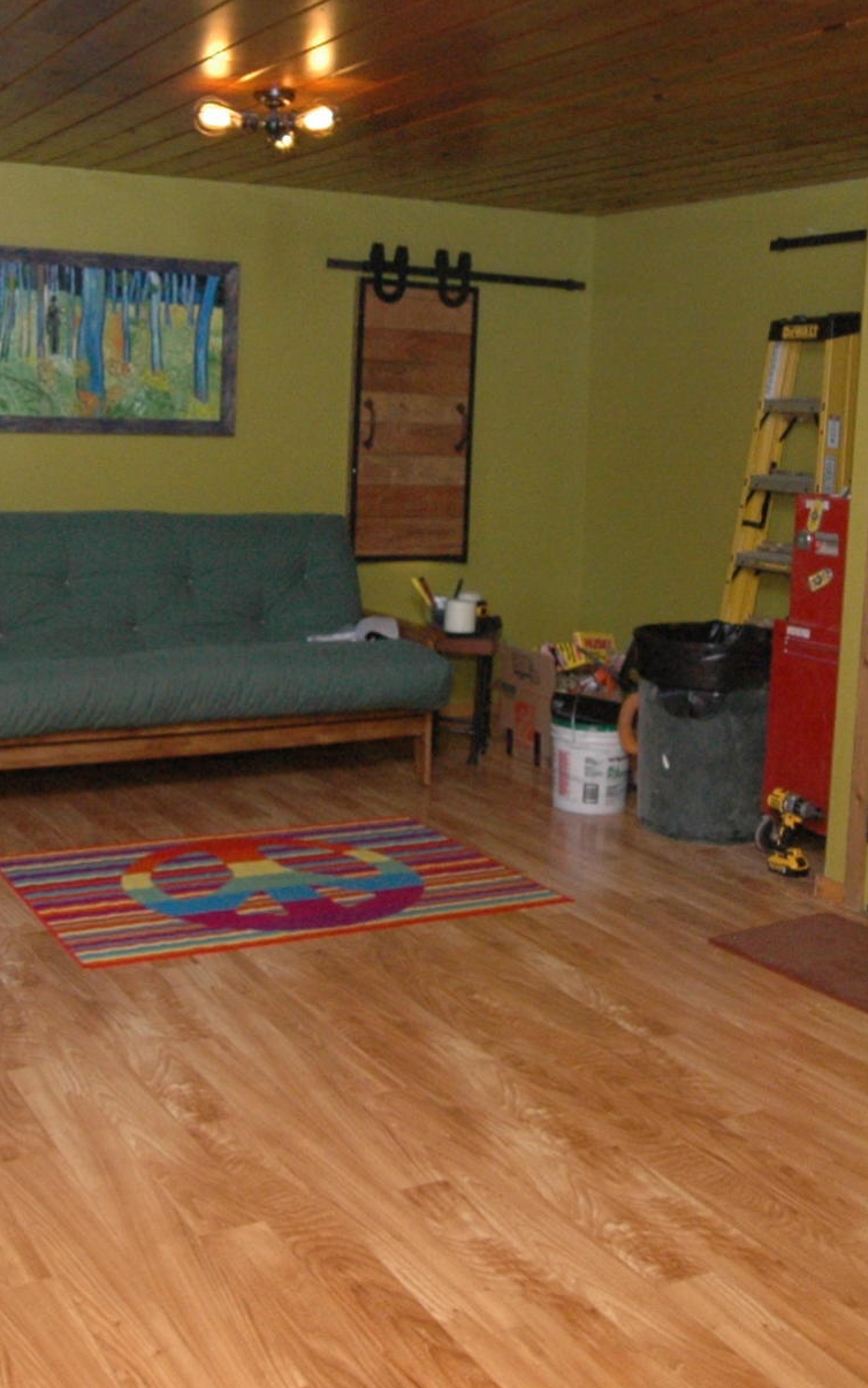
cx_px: 351
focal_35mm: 38
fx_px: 1438
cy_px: 527
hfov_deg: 33.5
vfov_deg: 51.1
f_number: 5.6
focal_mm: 10
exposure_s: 1/60
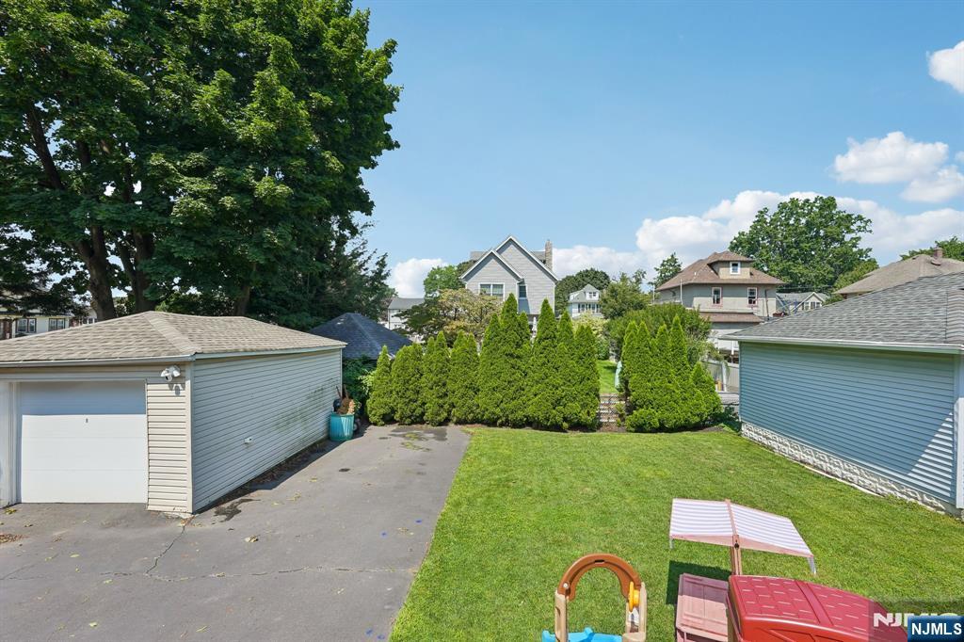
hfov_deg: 96.8
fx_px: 428
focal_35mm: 16
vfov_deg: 73.7
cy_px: 321
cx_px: 482
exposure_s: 1/400
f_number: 8
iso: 100
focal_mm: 16
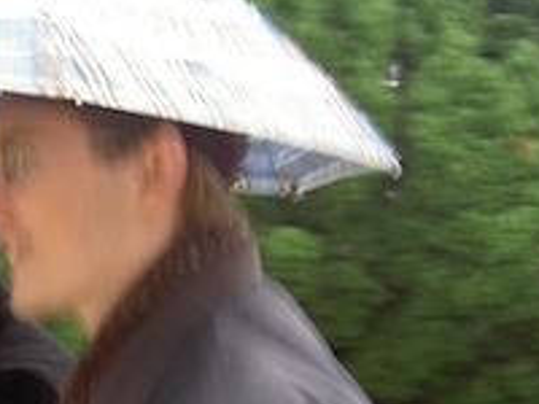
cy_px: 327
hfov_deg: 21.5
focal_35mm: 85
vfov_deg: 17.2
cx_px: -89
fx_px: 1324
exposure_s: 1/10
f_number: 2.8
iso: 50
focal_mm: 5.6
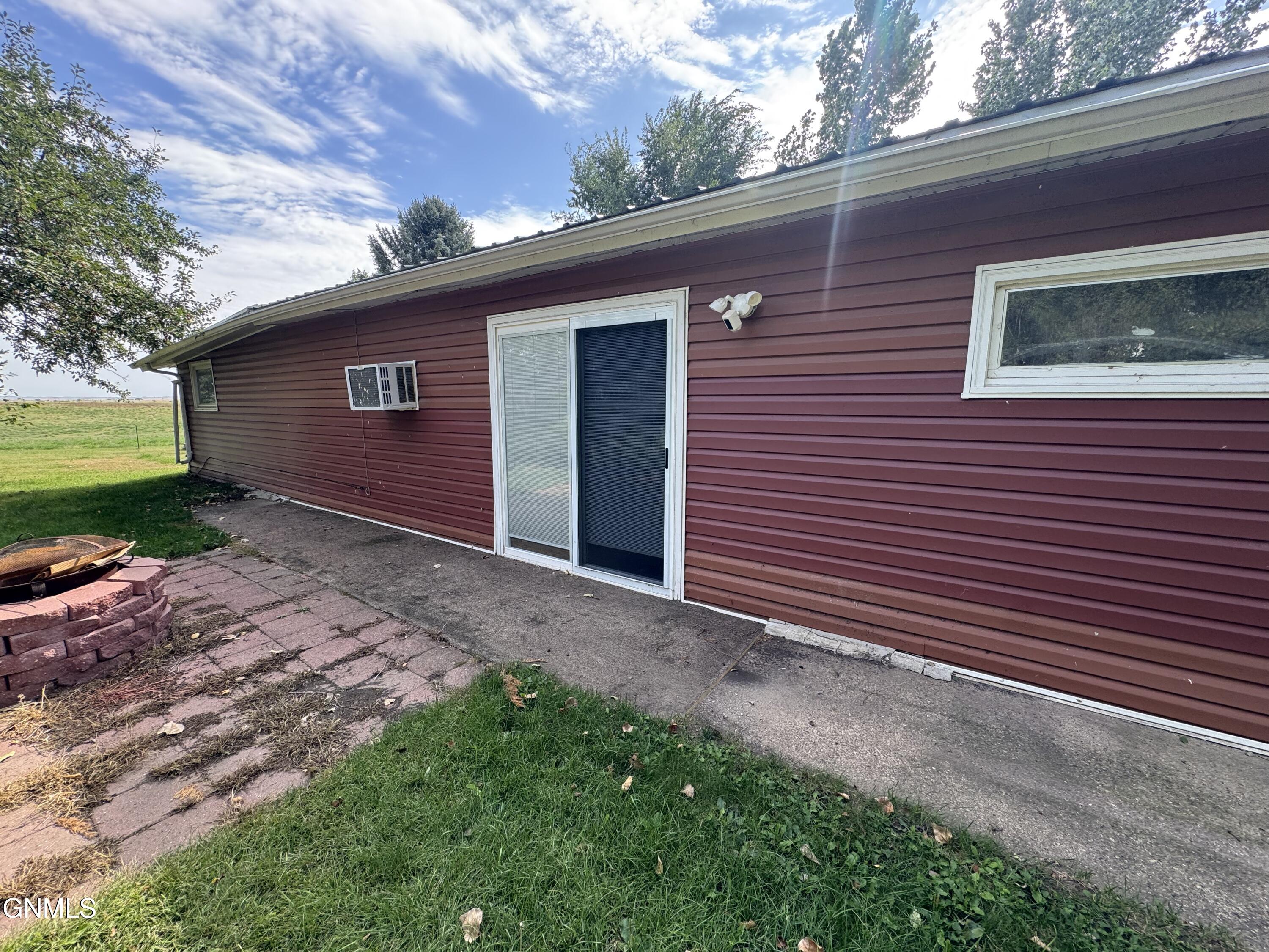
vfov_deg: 85.7
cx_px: 634
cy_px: 476
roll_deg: +0.3
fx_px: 513
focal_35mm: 14
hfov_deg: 102.1
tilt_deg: -8.3
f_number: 2.2
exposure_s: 1/223
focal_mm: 2.22
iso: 40
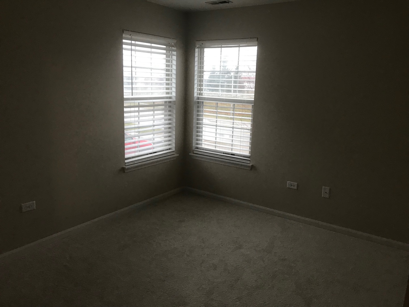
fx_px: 331
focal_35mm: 28
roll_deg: -0.2
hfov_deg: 63.4
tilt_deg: -12.9
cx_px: 204
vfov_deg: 49.7
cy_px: 154
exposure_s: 1/17
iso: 40
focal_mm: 3.99
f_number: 1.8
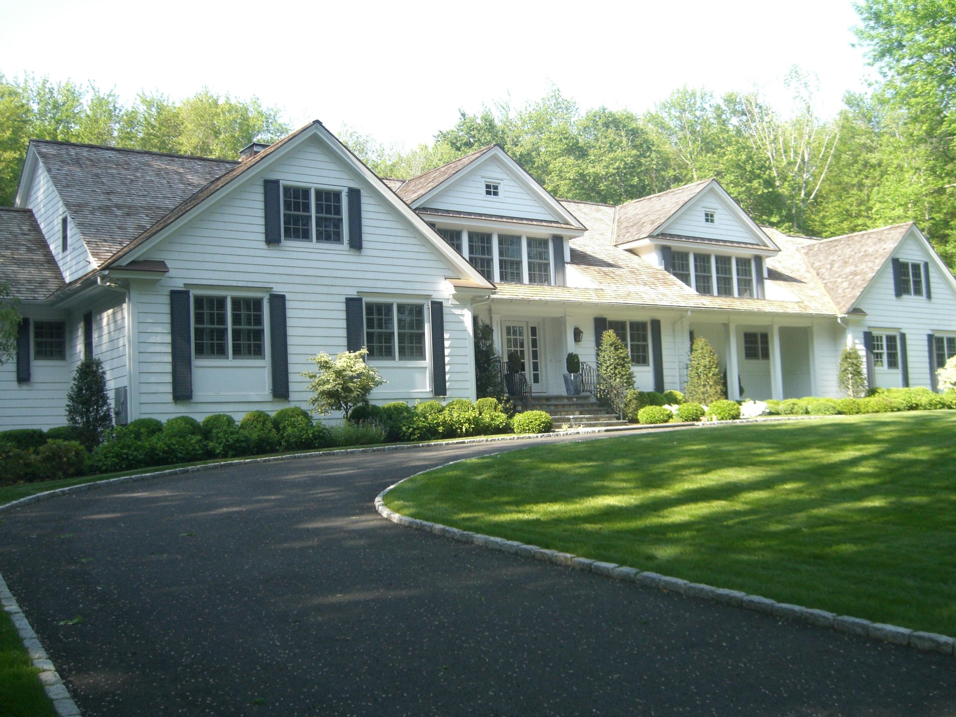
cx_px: 478
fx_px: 1049
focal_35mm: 38
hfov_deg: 49.0
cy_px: 358
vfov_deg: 37.7
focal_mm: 7.9
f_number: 2.8
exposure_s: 1/640
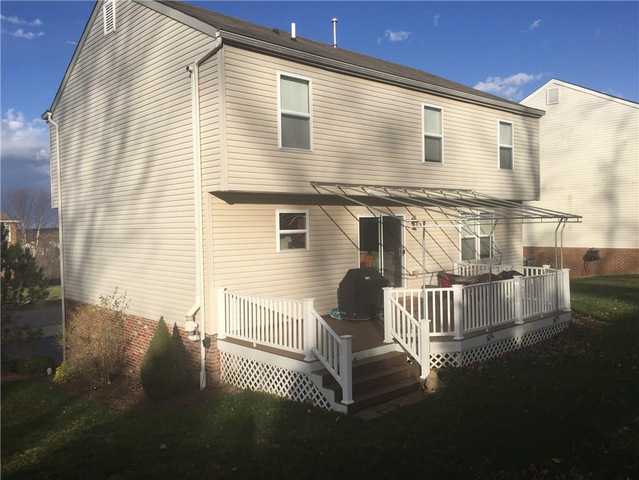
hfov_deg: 61.7
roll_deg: +2.0
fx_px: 535
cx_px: 320
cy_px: 240
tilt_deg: -0.1
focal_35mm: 29
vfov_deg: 48.2
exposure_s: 1/2639
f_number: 2.2
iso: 32
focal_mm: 4.15
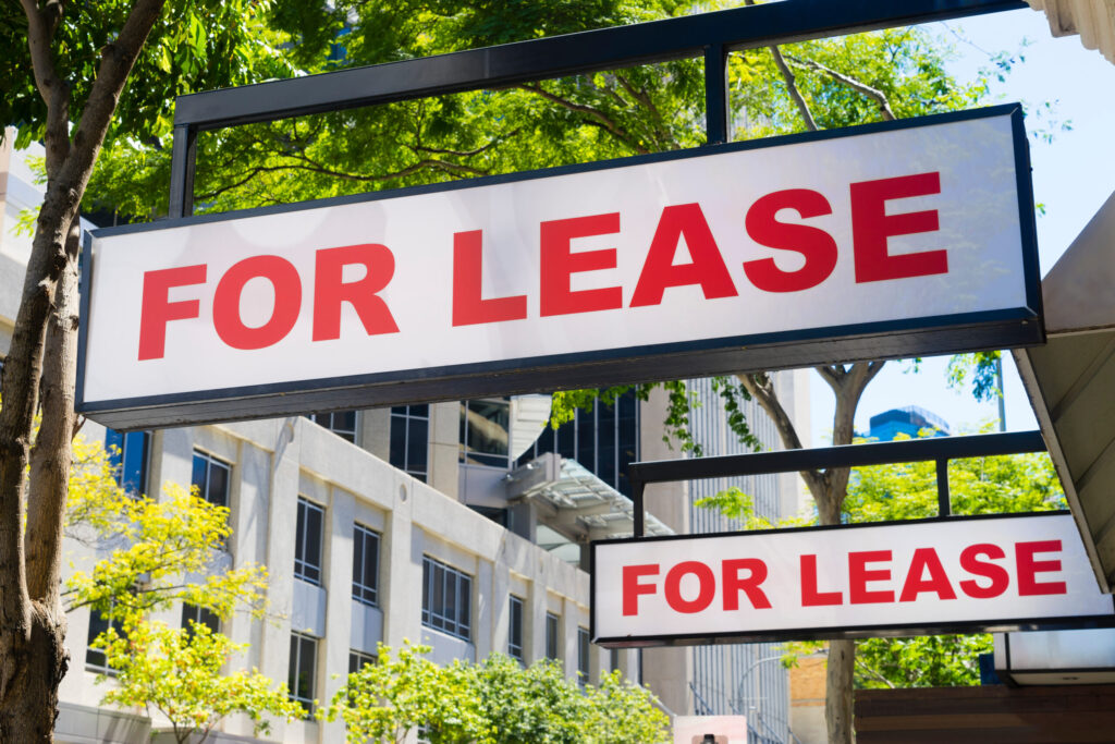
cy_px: 372
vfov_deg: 24.6
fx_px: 1704
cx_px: 558
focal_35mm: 55
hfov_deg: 36.2
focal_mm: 55
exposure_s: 1/125
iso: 200
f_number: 8
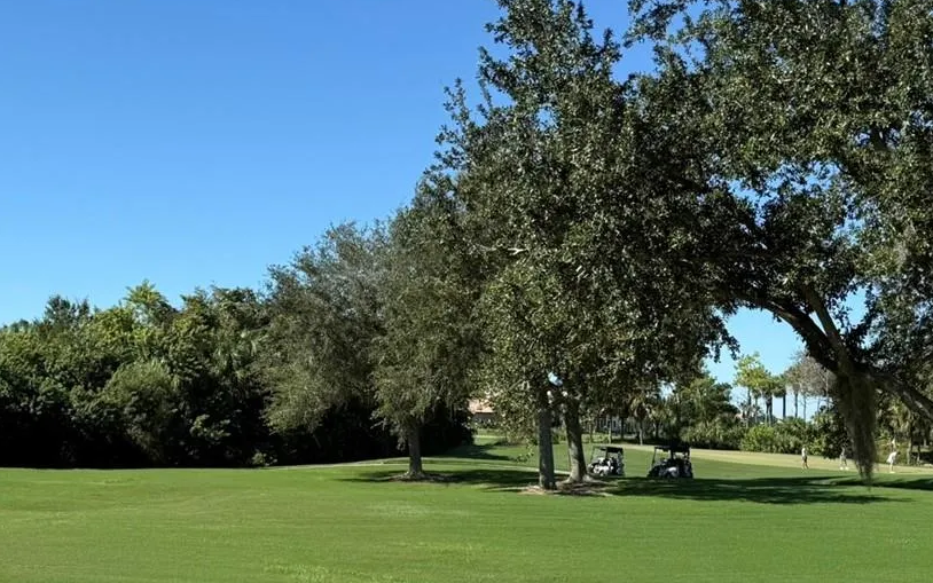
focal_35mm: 50
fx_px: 1272
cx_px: 324
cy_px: 363
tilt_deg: +4.7
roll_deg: -1.3
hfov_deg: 39.9
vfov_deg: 25.8
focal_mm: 6.76
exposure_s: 1/3584
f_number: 1.78
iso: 80
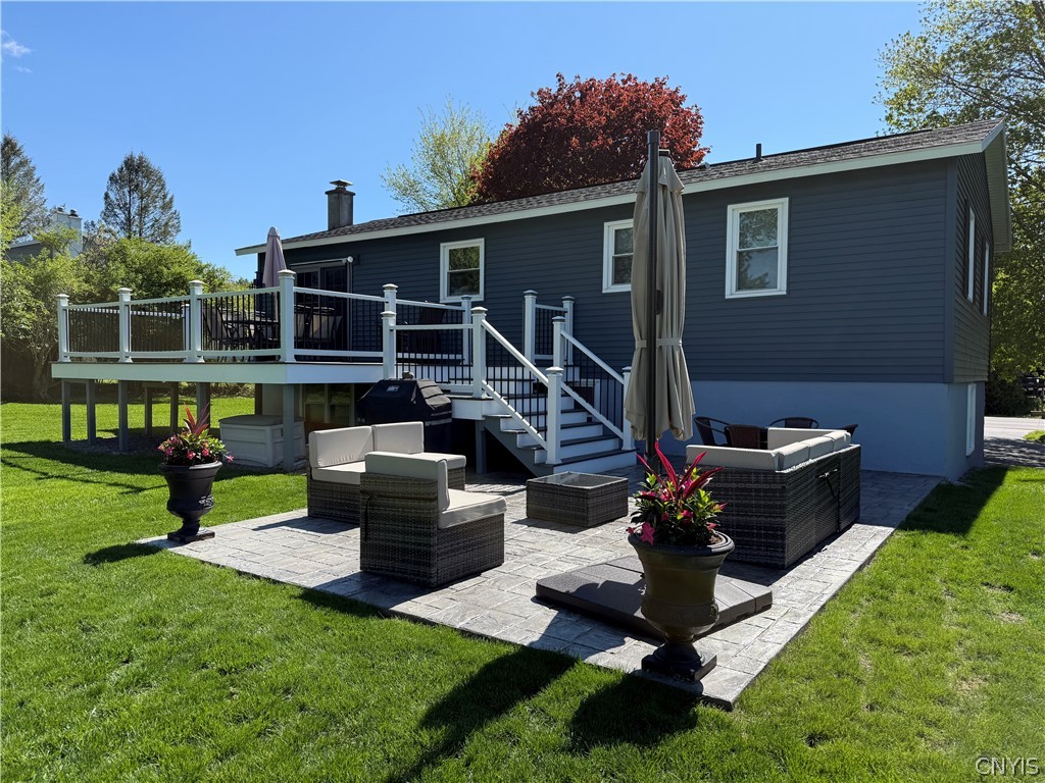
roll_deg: -0.6
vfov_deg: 56.8
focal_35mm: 24
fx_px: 725
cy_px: 392
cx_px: 522
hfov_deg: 71.6
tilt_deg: -1.9
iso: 80
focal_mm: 6.76
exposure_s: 1/3021
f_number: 1.78
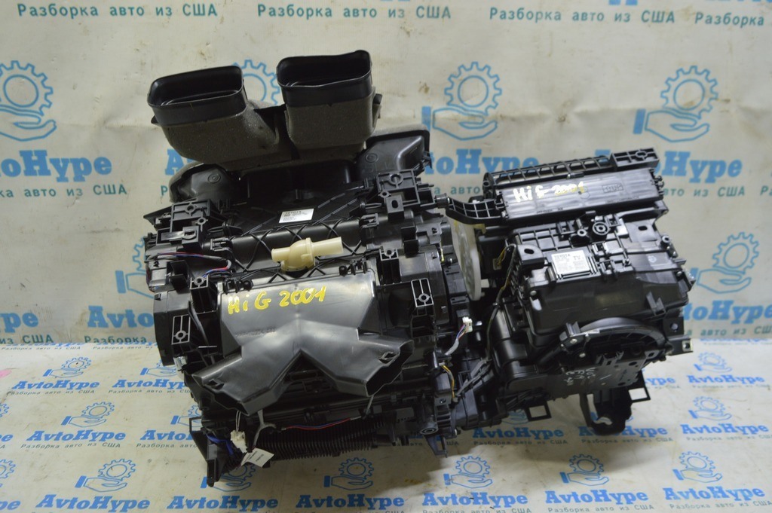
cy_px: 256
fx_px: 643
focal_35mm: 30
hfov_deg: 62.0
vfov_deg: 43.5
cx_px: 386
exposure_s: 1/20
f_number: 5.6
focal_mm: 20
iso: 400
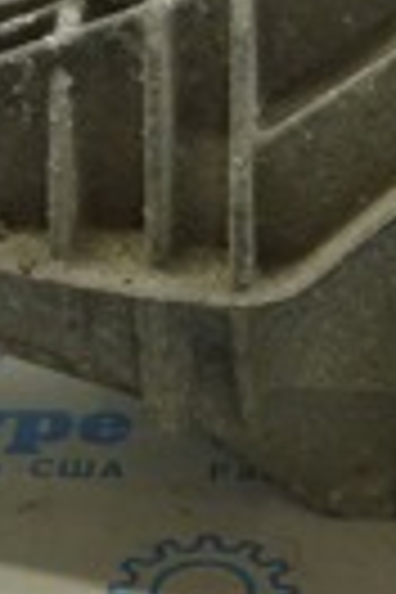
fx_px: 2762
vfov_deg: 12.2
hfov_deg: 8.1
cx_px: 522
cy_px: 151
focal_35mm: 167
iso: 400
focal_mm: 23
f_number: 5.6
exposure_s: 1/20
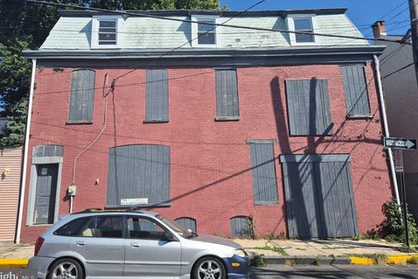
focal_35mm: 25
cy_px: 122
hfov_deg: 71.5
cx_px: 203
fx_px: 290
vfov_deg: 51.2
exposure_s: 1/1776
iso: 25
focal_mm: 5.4
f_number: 1.8
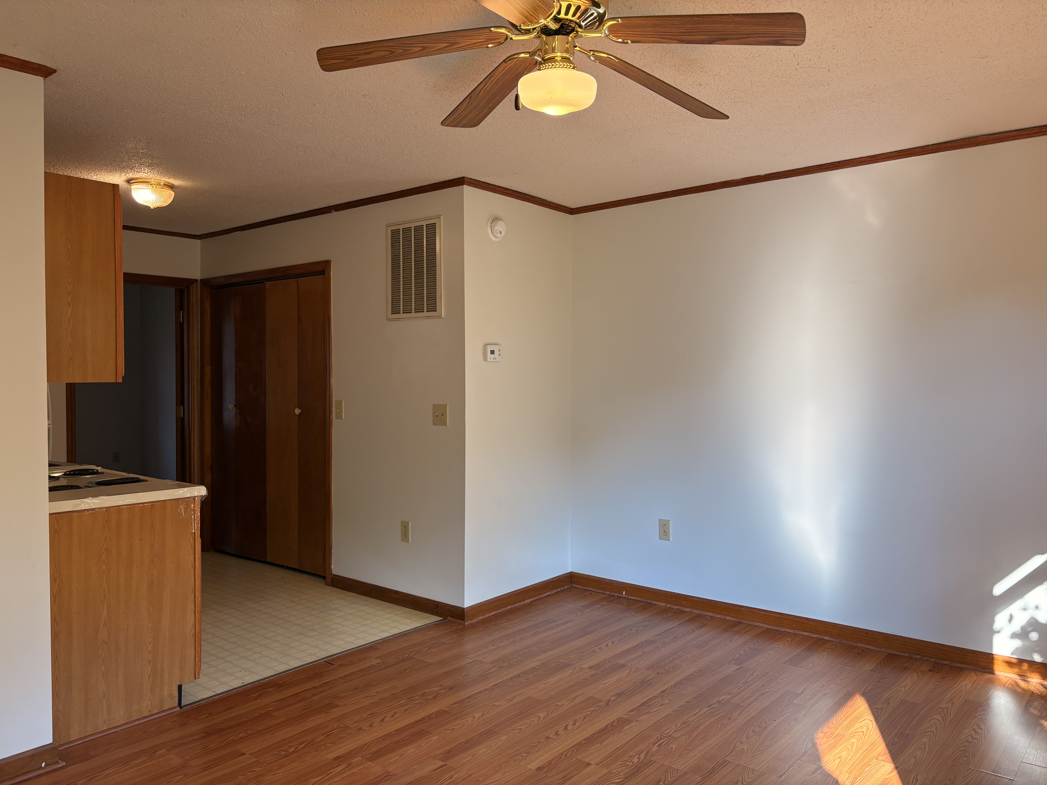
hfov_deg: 67.3
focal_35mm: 26
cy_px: 392
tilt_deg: -1.2
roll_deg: +1.3
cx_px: 524
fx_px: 786
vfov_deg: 53.1
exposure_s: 1/120
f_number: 1.6
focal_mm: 5.96
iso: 64
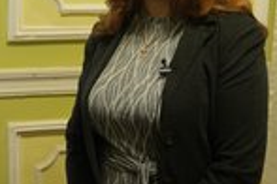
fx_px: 585
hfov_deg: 26.3
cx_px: 72
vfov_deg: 17.9
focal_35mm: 76
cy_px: 87
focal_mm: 28
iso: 1000
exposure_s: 1/160
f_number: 4
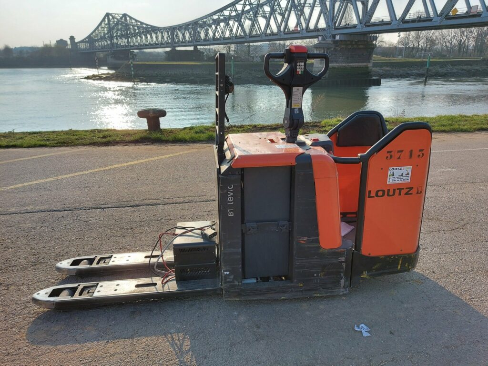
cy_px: 183
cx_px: 244
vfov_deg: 56.8
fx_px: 338
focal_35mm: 24
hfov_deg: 71.6
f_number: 1.8
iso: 32
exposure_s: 1/513
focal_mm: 5.23
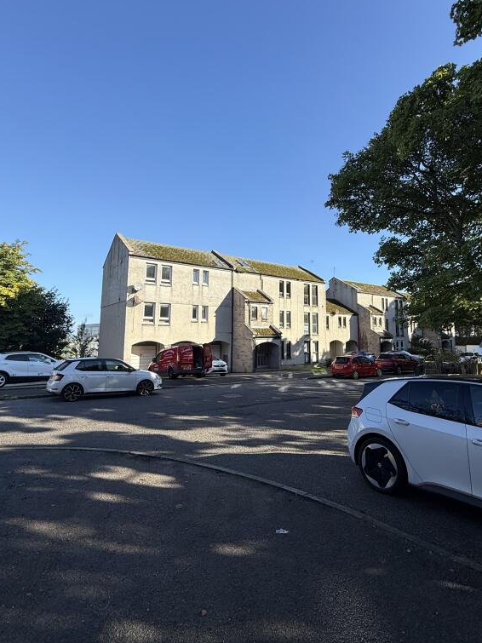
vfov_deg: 84.5
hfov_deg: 68.4
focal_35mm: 19
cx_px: 269
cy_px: 296
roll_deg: -0.1
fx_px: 353
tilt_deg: +6.5
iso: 50
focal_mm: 2.22
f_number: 2.2
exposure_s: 1/1211
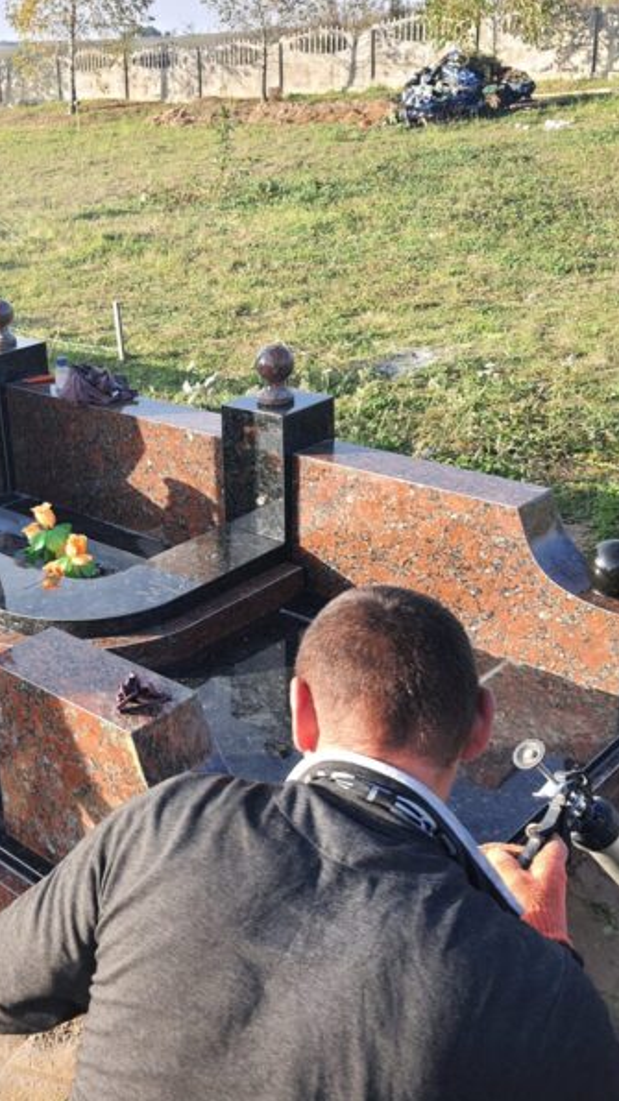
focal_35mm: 38
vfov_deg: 52.8
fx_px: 1109
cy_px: 552
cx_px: 161
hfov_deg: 30.7
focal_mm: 4.32
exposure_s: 1/371
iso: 50
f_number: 1.7
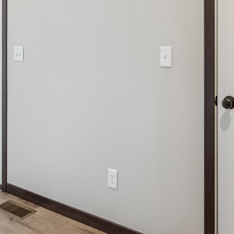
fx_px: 291
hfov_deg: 42.9
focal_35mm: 38
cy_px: 53
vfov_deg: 42.2
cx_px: 166
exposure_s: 1/40
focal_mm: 16
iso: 800
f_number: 8
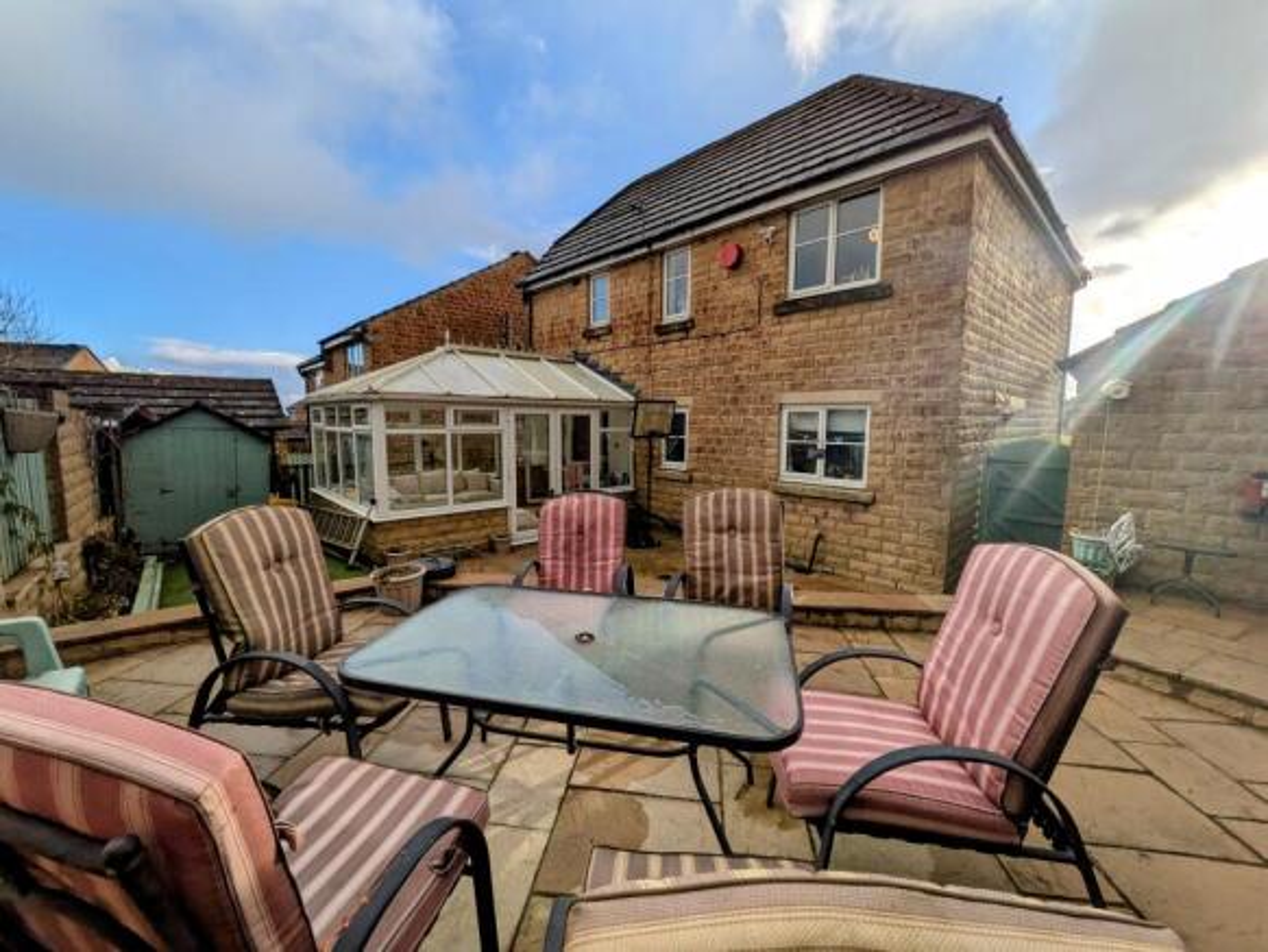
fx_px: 513
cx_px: 634
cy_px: 476
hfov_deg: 102.0
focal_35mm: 14
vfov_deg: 85.7
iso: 48
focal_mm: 1.83
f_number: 2.2
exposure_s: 1/2092
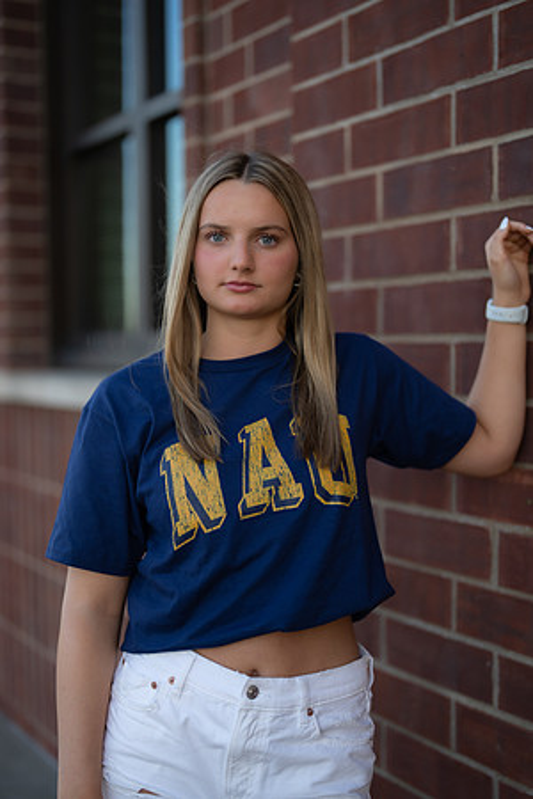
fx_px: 1110
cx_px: 266
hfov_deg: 27.0
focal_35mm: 50
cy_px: 400
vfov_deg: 39.6
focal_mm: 50
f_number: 1.2
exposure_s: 1/1250
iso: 100
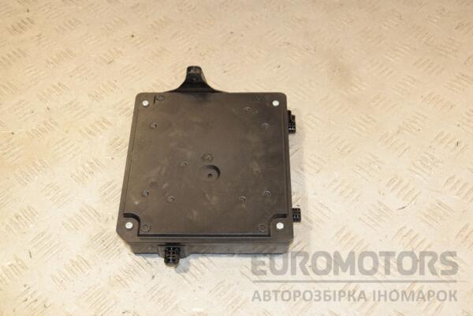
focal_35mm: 45
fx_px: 591
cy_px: 158
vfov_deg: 29.9
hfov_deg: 43.6
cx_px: 236
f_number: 7.1
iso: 800
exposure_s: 1/200
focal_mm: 30
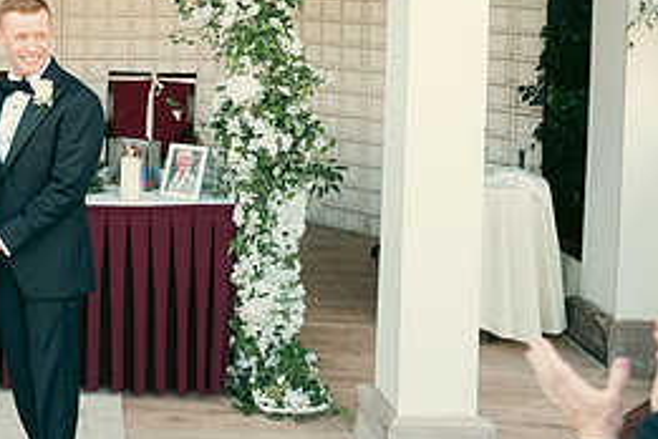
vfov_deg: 19.3
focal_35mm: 69
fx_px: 1261
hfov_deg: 27.8
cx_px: 23
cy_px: 29
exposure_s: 1/250
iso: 320
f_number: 3.5
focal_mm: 31
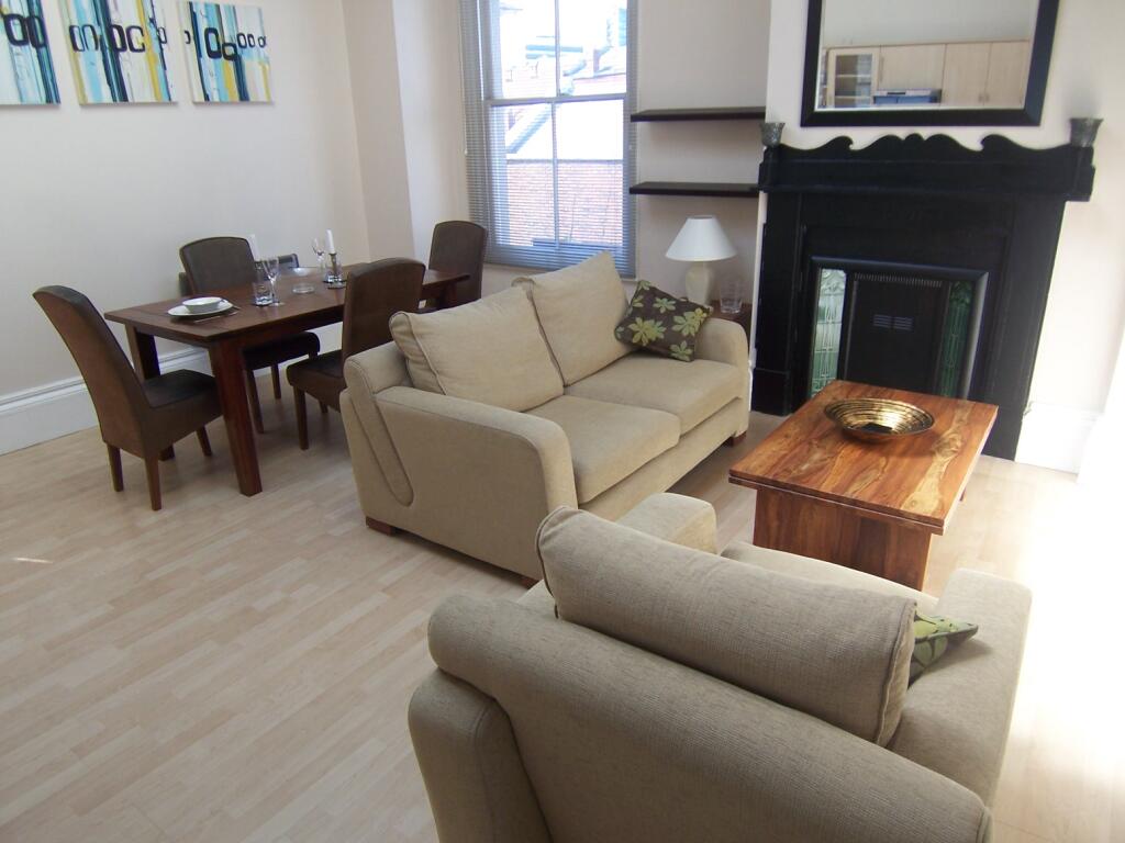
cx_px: 562
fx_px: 747
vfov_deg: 58.9
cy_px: 422
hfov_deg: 73.9
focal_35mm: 23
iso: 64
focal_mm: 3.8
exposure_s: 1/80
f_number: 2.8
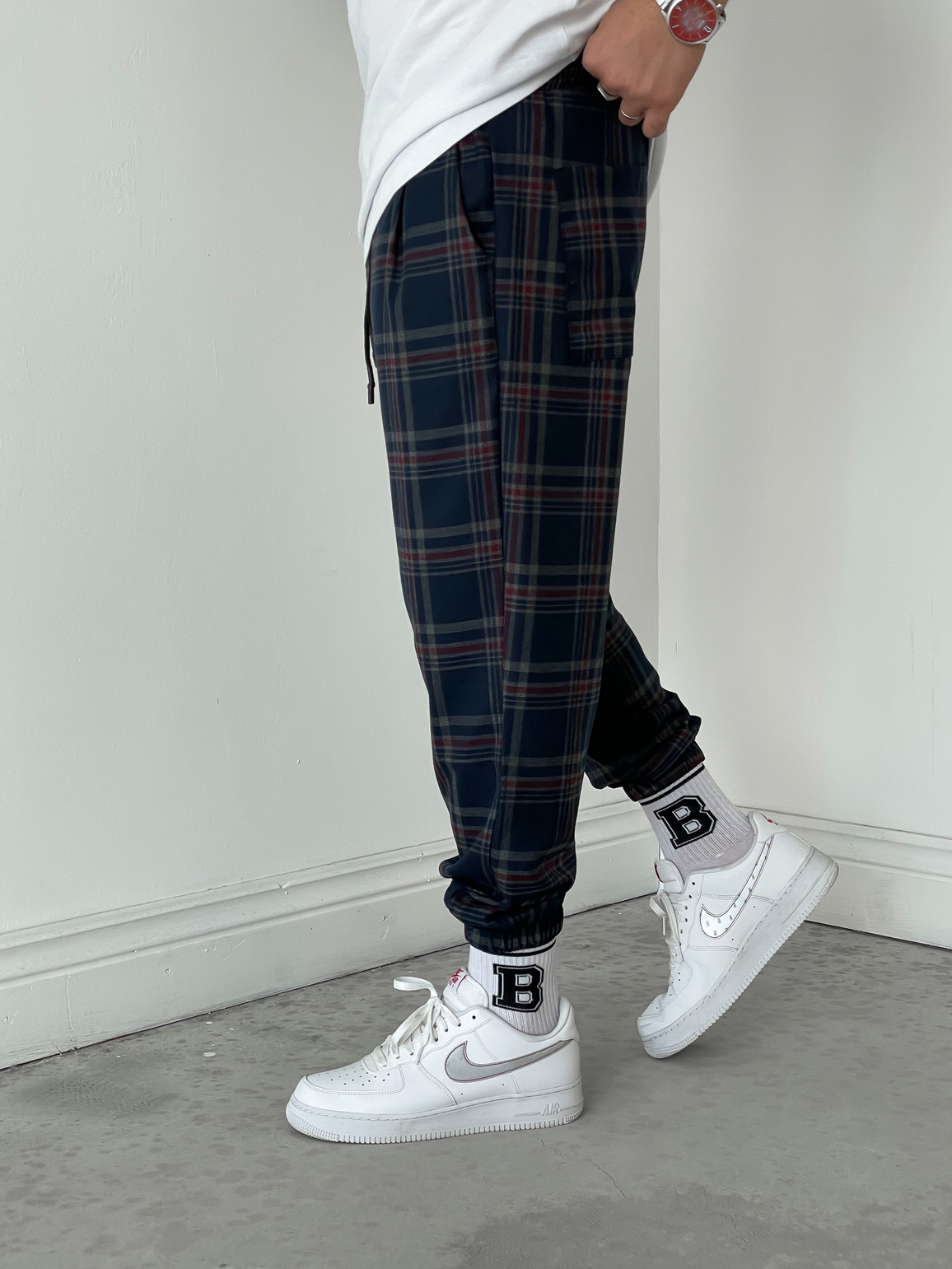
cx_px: 476
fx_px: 1980
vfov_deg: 35.5
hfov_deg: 27.0
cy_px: 618
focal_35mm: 54
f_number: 2
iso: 80
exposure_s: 1/120
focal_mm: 6
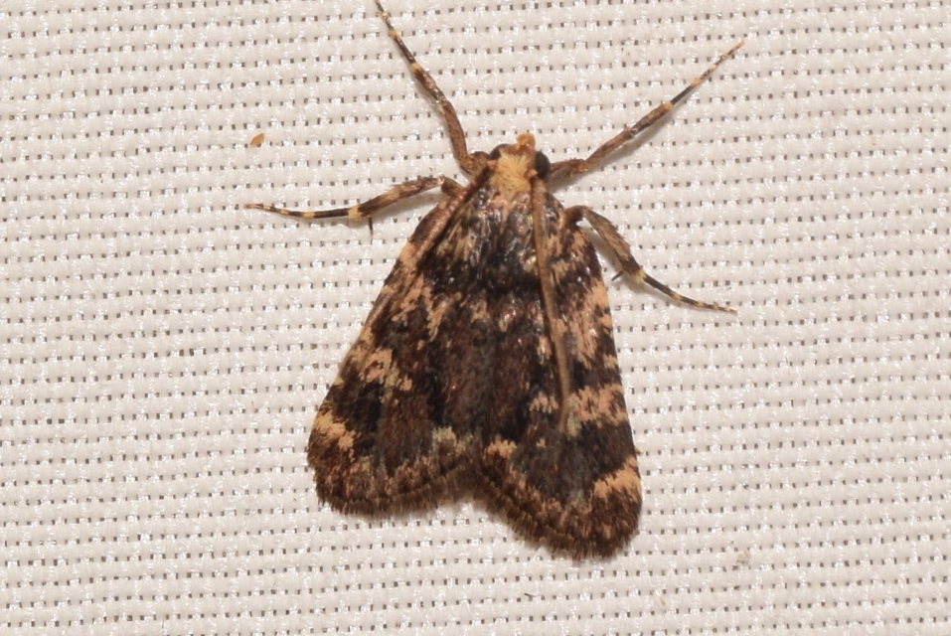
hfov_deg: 9.8
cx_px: 476
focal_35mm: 210
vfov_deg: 6.6
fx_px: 5552
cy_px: 318
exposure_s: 1/160
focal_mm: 140
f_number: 14
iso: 125
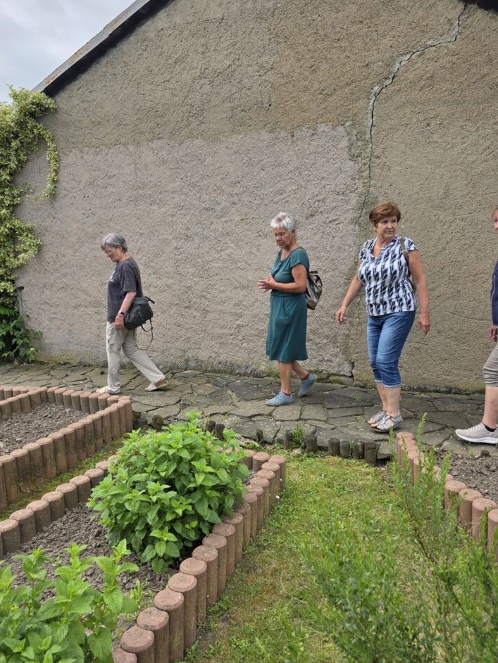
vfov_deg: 69.4
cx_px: 241
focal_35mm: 25
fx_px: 479
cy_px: 327
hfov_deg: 54.9
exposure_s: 1/3067
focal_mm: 6.3
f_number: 1.7
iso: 80
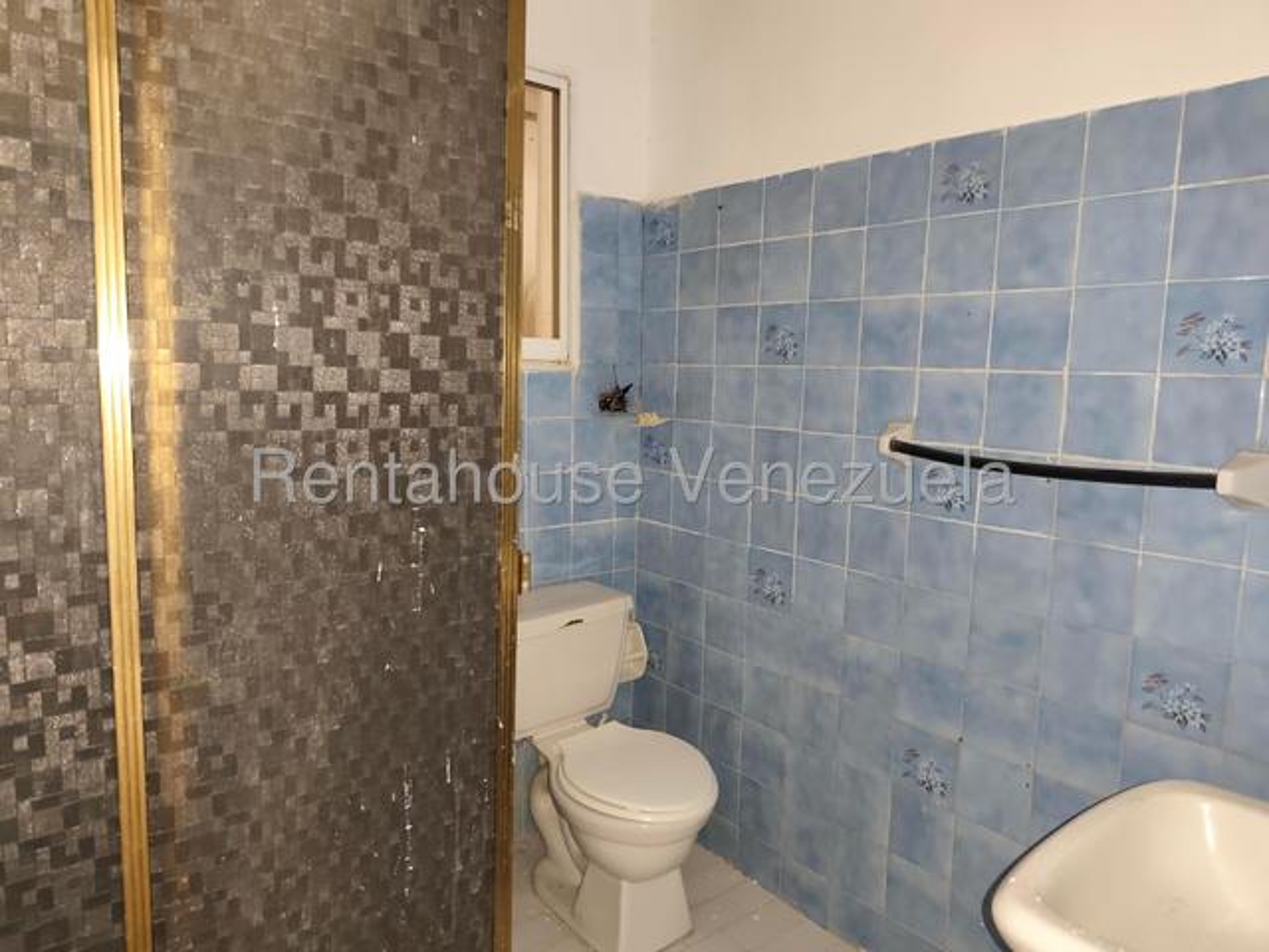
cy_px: 476
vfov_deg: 58.9
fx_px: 843
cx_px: 634
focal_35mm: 23
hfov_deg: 73.9
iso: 2500
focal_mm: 6.19
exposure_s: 1/20
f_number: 1.65
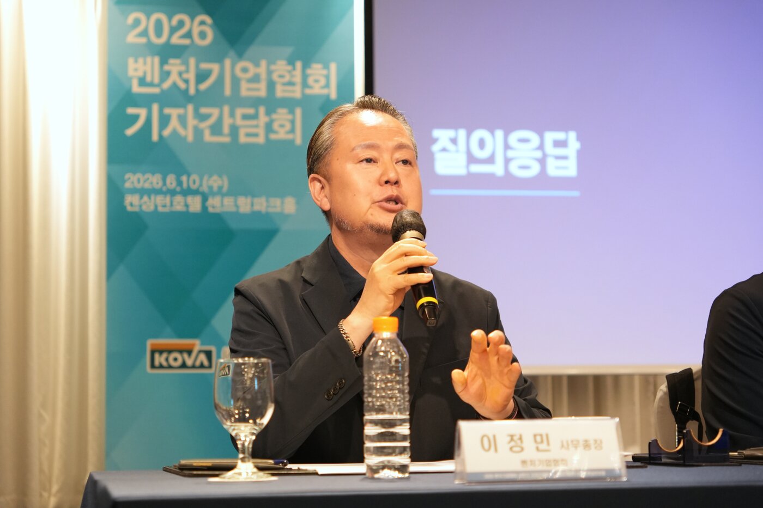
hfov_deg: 32.1
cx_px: 382
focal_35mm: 63
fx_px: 1325
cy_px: 254
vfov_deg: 21.7
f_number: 2.8
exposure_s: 1/100
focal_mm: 41.7
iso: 1000
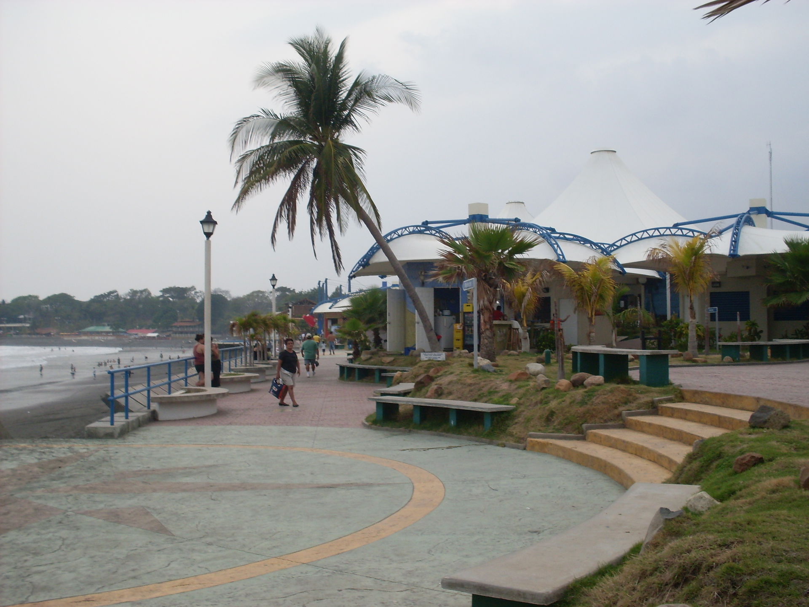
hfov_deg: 49.0
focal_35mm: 38
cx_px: 404
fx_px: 888
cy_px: 304
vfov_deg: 37.7
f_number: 8.4
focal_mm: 6.3
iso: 80
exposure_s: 1/90
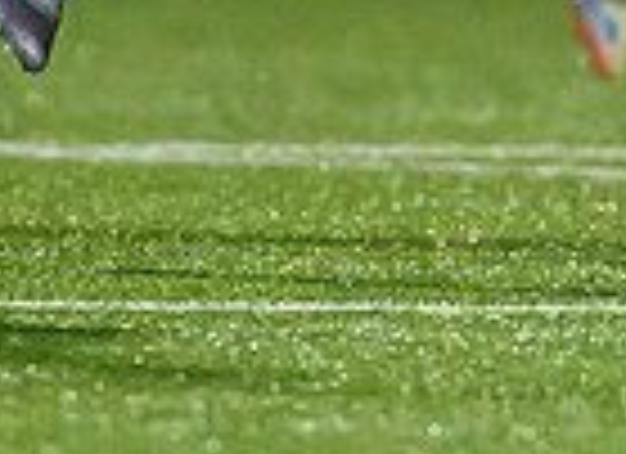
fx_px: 67616
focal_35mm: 3781
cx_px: 1064
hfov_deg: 0.5
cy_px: 264
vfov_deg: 0.4
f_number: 2.8
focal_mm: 400
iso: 5000
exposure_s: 1/1600
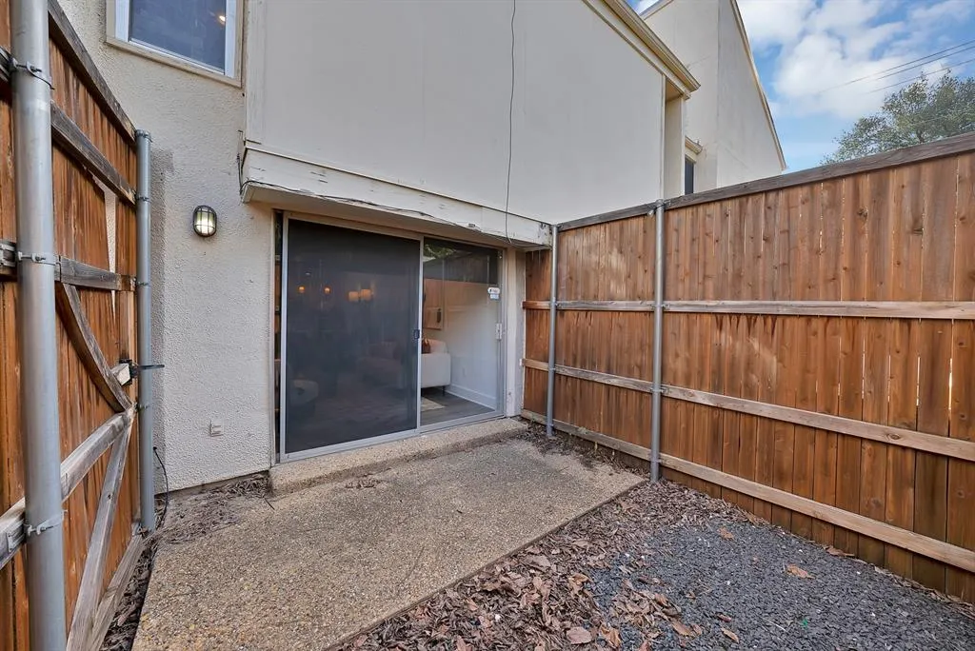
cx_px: 488
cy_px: 326
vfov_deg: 90.1
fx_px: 325
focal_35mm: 12
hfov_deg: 112.6
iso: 640
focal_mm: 12
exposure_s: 1/80
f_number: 9
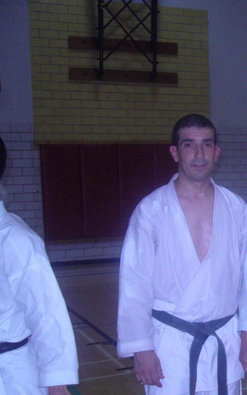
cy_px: 244
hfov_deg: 18.9
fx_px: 689
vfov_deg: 31.9
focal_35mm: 64
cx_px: 318
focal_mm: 5.8
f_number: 2.8
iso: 200
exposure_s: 1/60
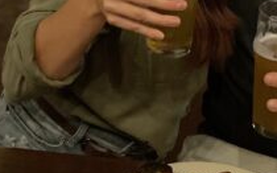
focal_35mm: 84
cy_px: -149
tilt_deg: -5.8
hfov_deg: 24.3
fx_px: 634
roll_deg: -1.4
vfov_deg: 13.7
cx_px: 216
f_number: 1.6
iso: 1000
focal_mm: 4.2
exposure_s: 1/15
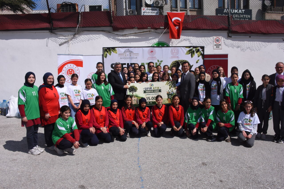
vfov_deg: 47.9
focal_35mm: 27
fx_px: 213
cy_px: 94
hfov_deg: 67.4
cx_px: 142
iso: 360
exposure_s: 1/250
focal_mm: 18
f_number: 22
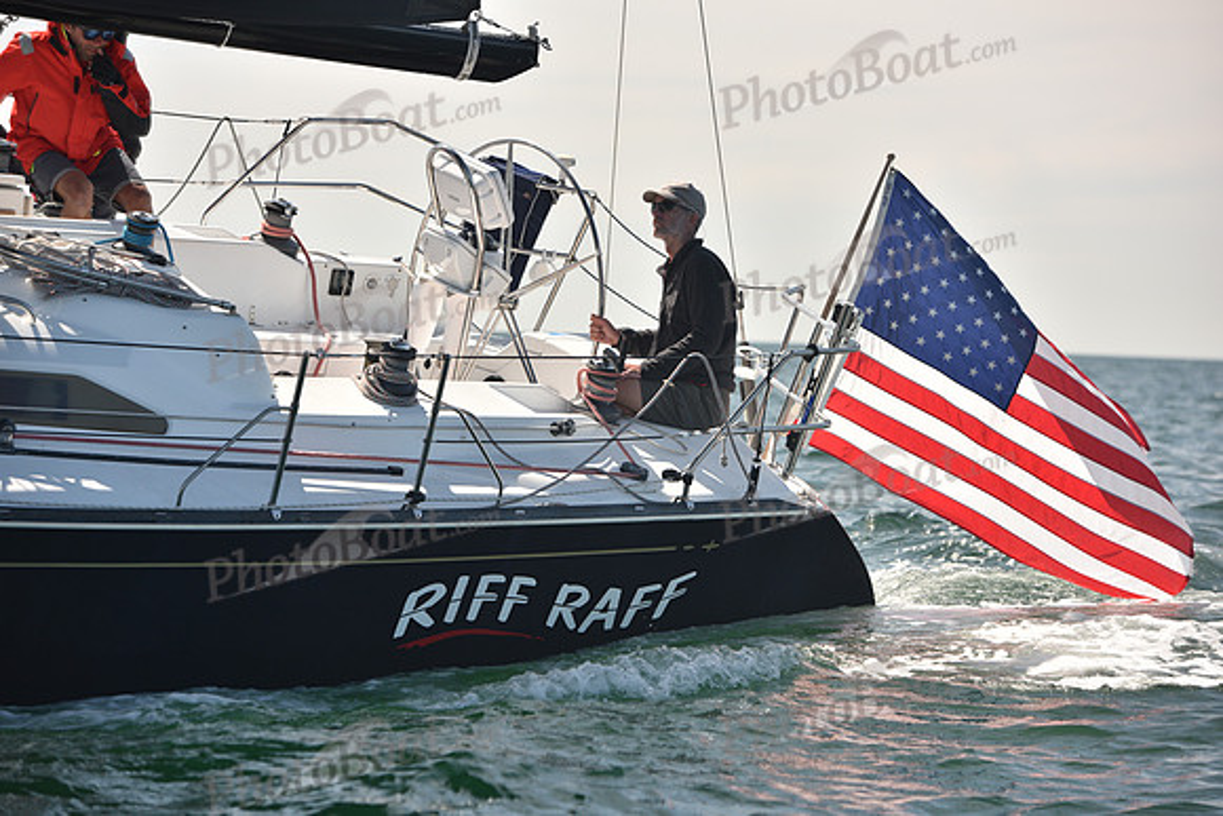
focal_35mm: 130
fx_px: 4417
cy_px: 408
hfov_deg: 15.8
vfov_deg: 10.6
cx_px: 612
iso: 250
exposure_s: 1/640
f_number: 5
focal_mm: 130
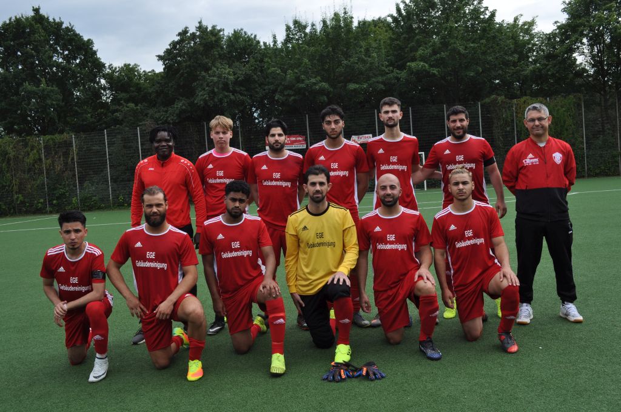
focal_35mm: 36
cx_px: 310
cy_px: 206
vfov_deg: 36.8
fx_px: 620
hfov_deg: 53.2
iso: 200
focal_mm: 24
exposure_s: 1/320
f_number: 9
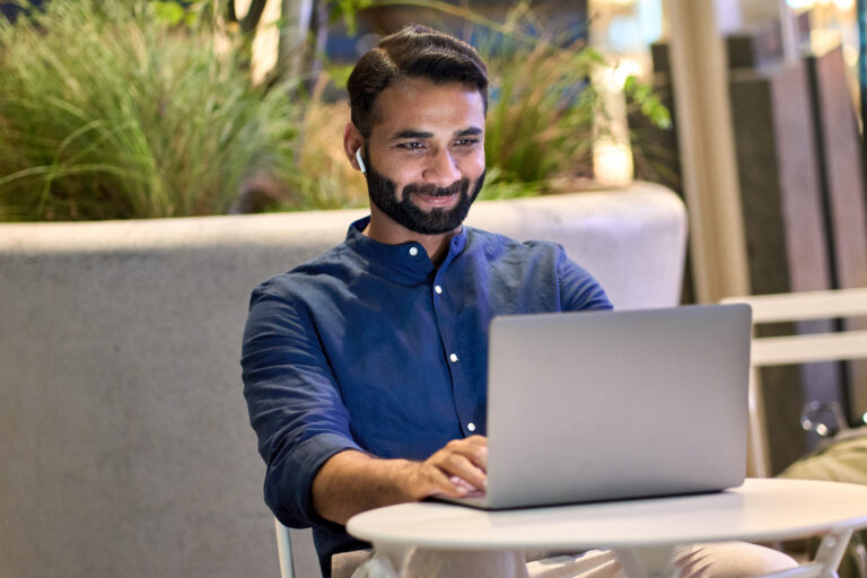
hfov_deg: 16.1
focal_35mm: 127
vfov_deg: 10.8
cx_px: 434
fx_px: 3058
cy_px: 289
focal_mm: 85
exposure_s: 1/160
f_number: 2
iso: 1600
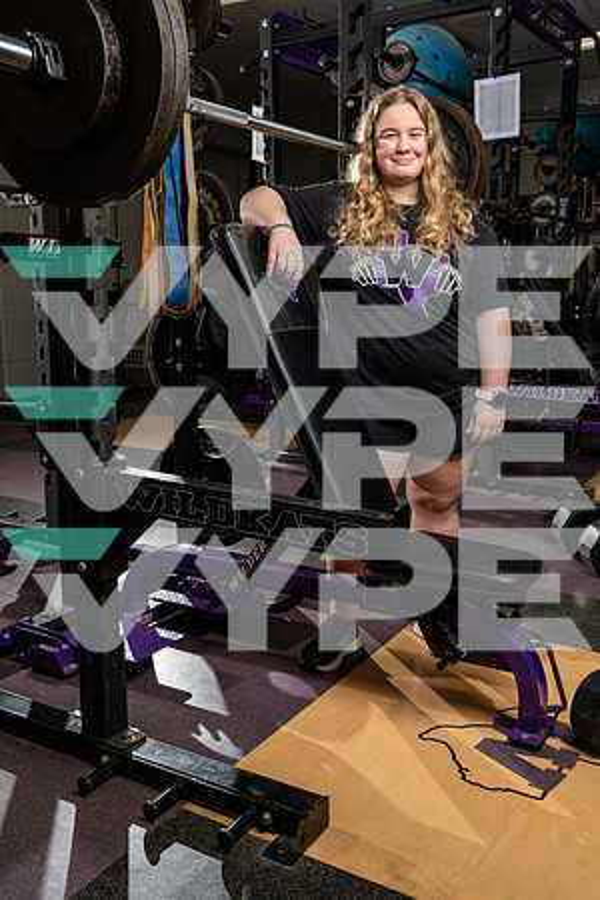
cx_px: 300
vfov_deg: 54.4
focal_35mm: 35
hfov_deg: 37.9
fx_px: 875
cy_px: 450
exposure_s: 1/250
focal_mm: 35
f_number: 8
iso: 640
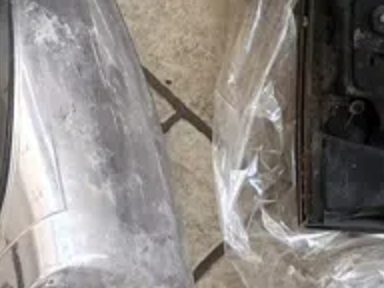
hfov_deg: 24.4
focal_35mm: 80
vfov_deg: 16.6
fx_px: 887
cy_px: -154
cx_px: 196
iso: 80
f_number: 1.78
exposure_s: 1/268
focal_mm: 6.86
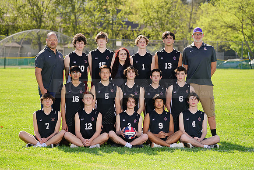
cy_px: 85
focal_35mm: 158
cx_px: 127
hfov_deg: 13.0
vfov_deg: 8.7
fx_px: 1115
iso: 64
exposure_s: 1/200
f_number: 5.6
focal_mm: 158
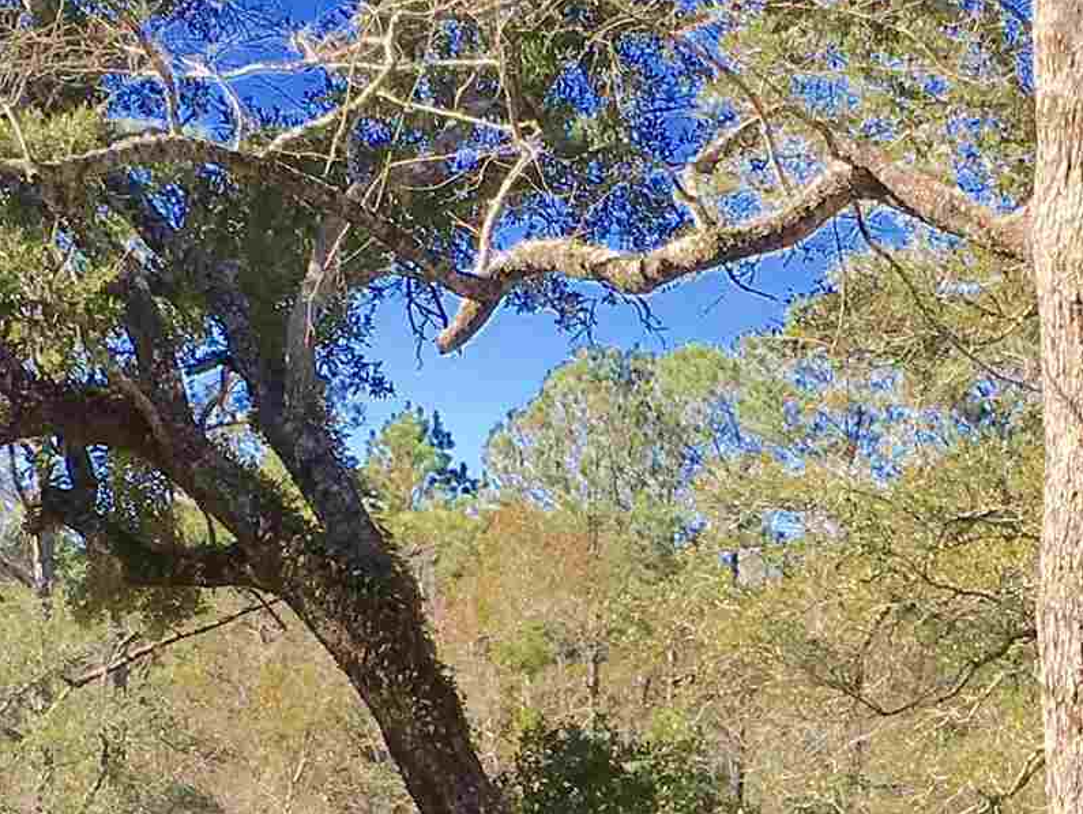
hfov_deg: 17.5
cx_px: 827
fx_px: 3506
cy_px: 948
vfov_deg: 12.9
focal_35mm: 112
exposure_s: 1/680
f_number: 2.2
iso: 25
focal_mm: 4.15
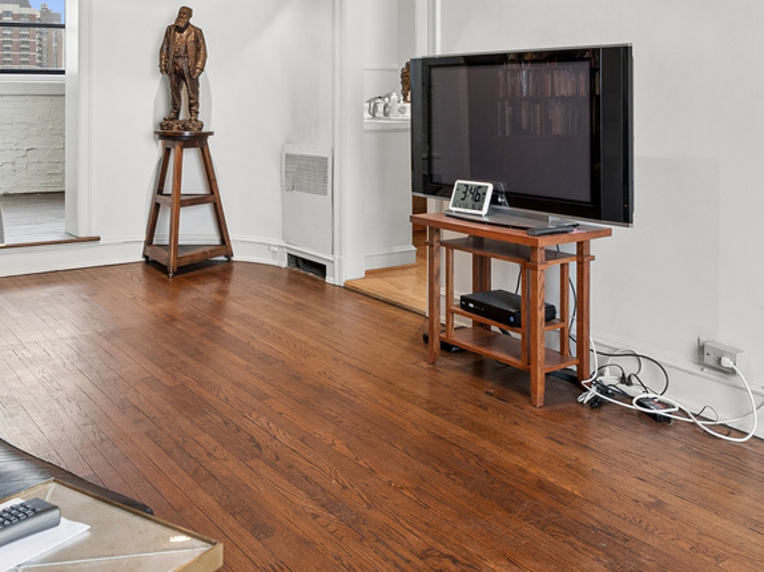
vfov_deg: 36.2
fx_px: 838
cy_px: 98
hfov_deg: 49.0
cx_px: 387
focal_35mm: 38
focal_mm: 14
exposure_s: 1/15
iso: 400
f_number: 8
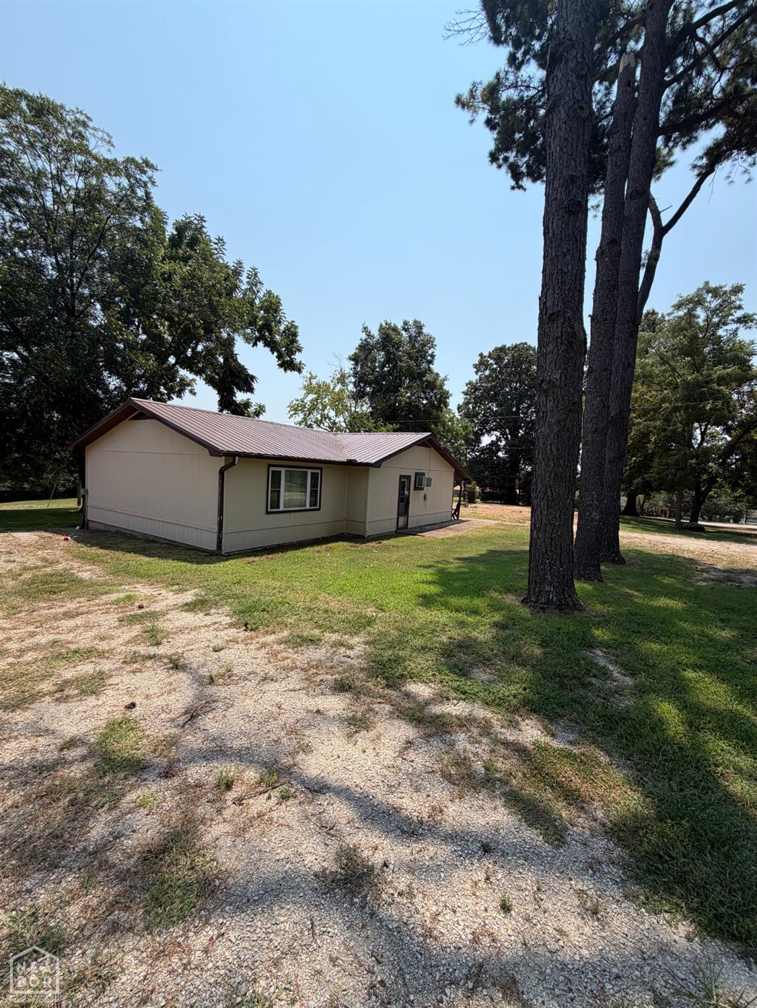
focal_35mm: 14
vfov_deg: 102.0
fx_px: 408
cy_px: 504
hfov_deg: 85.7
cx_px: 378
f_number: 2.2
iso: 20
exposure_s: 1/955
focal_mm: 2.22
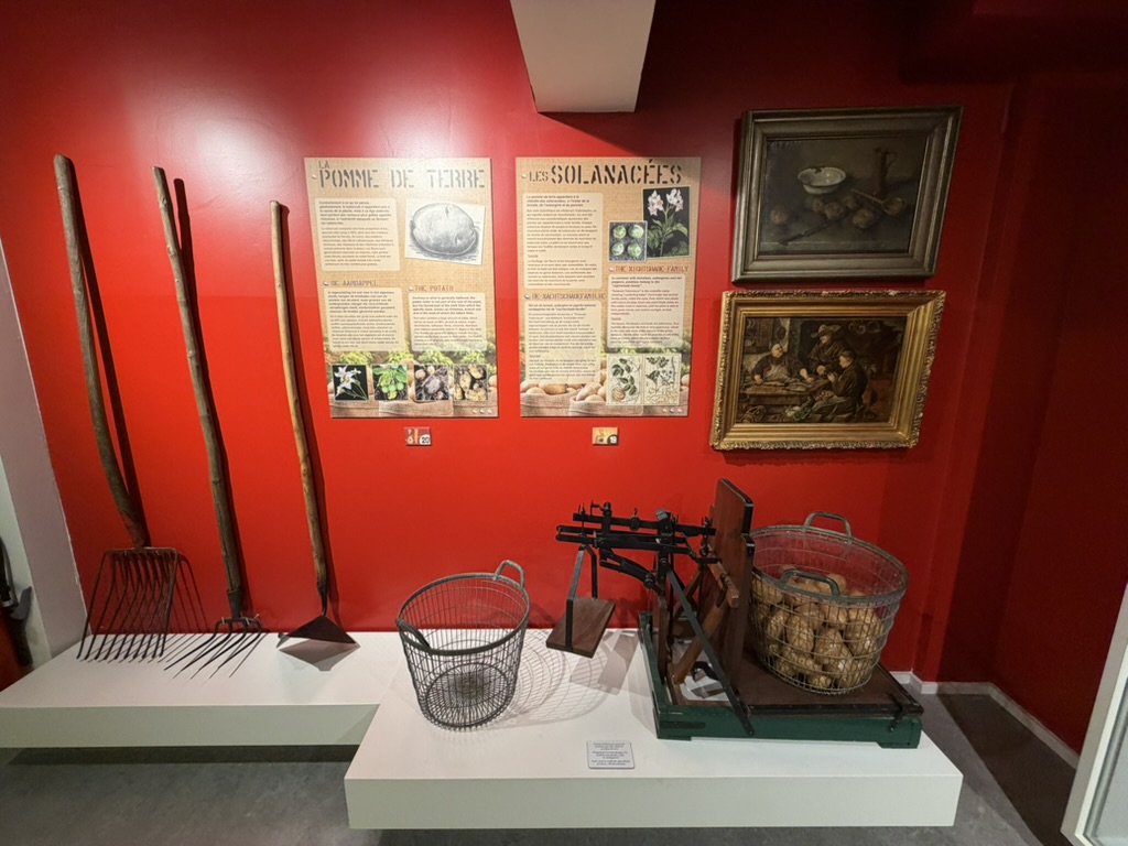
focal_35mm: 14
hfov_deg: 102.1
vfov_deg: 85.7
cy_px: 423
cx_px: 564
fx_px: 456
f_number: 2.2
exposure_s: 1/121
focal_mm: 2.22
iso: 200
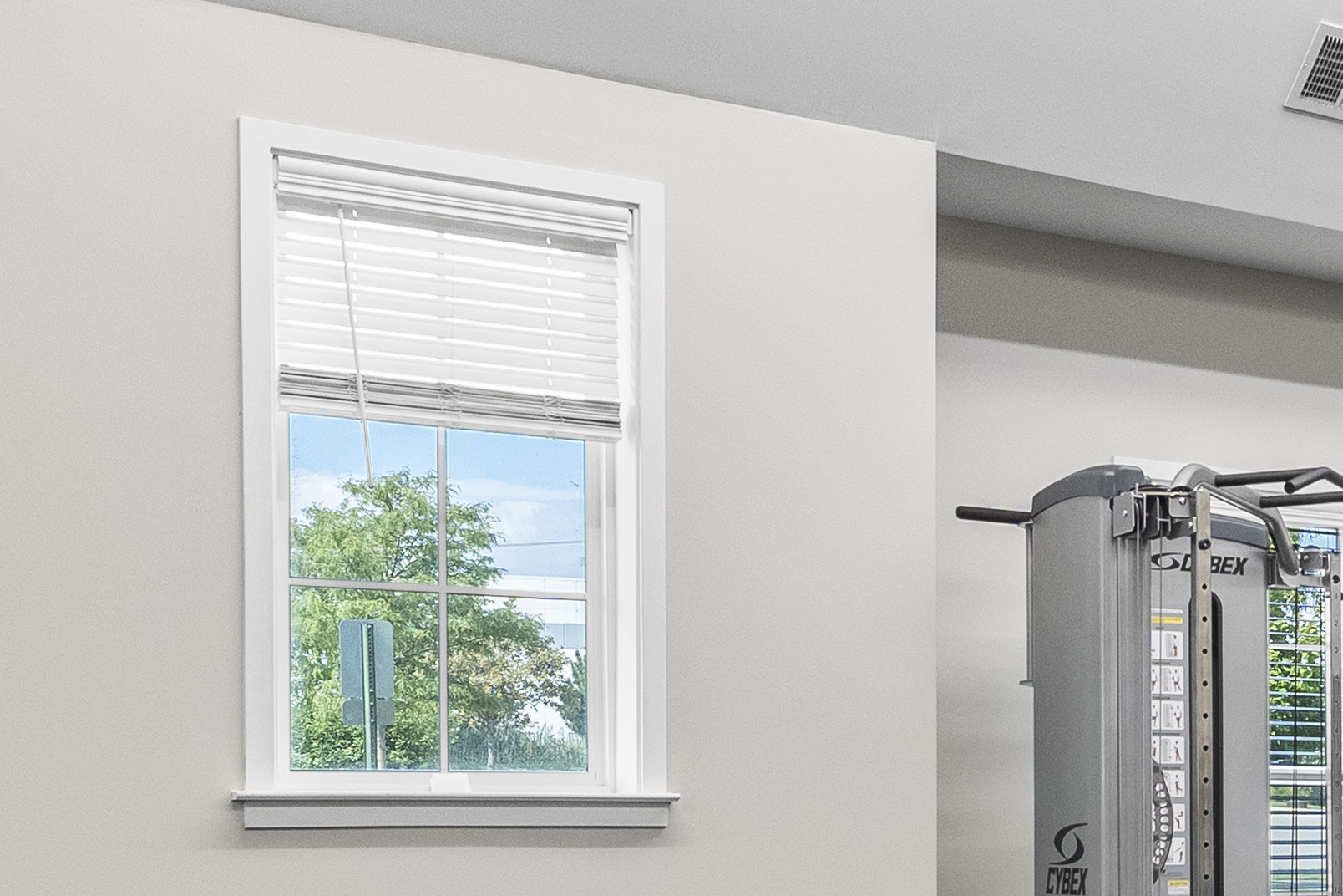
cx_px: 1481
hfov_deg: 29.6
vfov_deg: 21.7
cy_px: 836
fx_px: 2275
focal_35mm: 61
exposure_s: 1/25
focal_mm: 14
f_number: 5.6
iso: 640
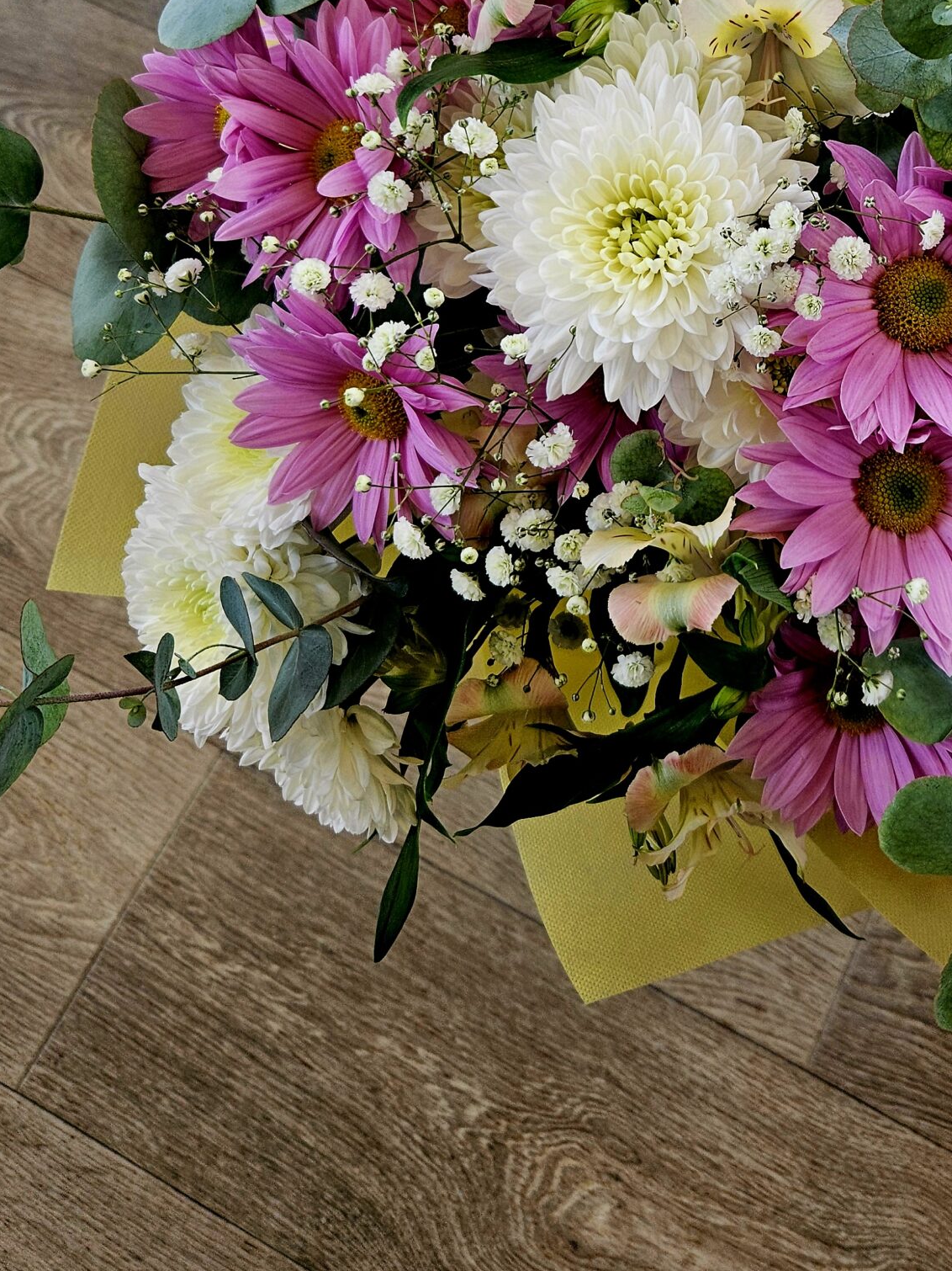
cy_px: 274
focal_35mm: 39
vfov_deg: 45.7
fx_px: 1430
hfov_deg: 35.6
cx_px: 764
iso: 100
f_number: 1.8
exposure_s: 1/182
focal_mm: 5.4
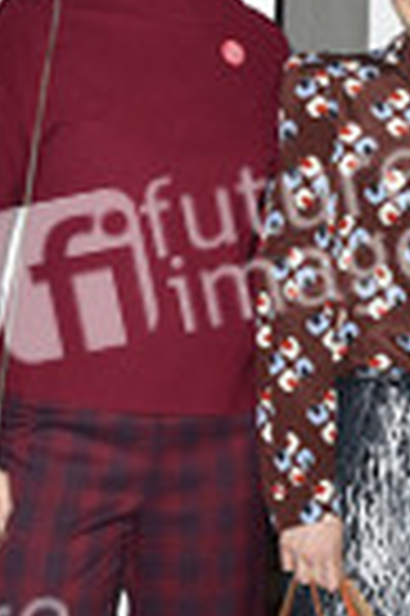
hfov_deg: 12.2
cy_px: 481
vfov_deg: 18.3
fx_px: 1901
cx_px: 347
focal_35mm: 111
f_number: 5.6
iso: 800
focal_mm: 38
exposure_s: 1/160
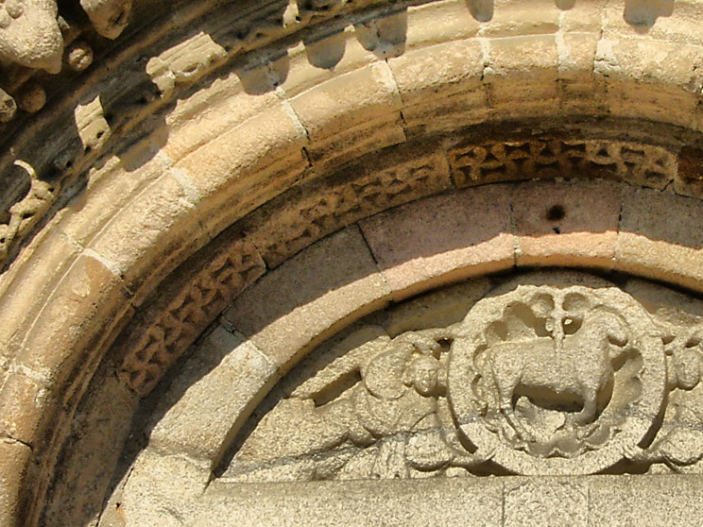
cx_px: 522
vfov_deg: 8.3
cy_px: 335
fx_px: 3635
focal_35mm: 179
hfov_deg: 11.0
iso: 50
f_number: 5
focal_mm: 16.7
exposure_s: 1/1000
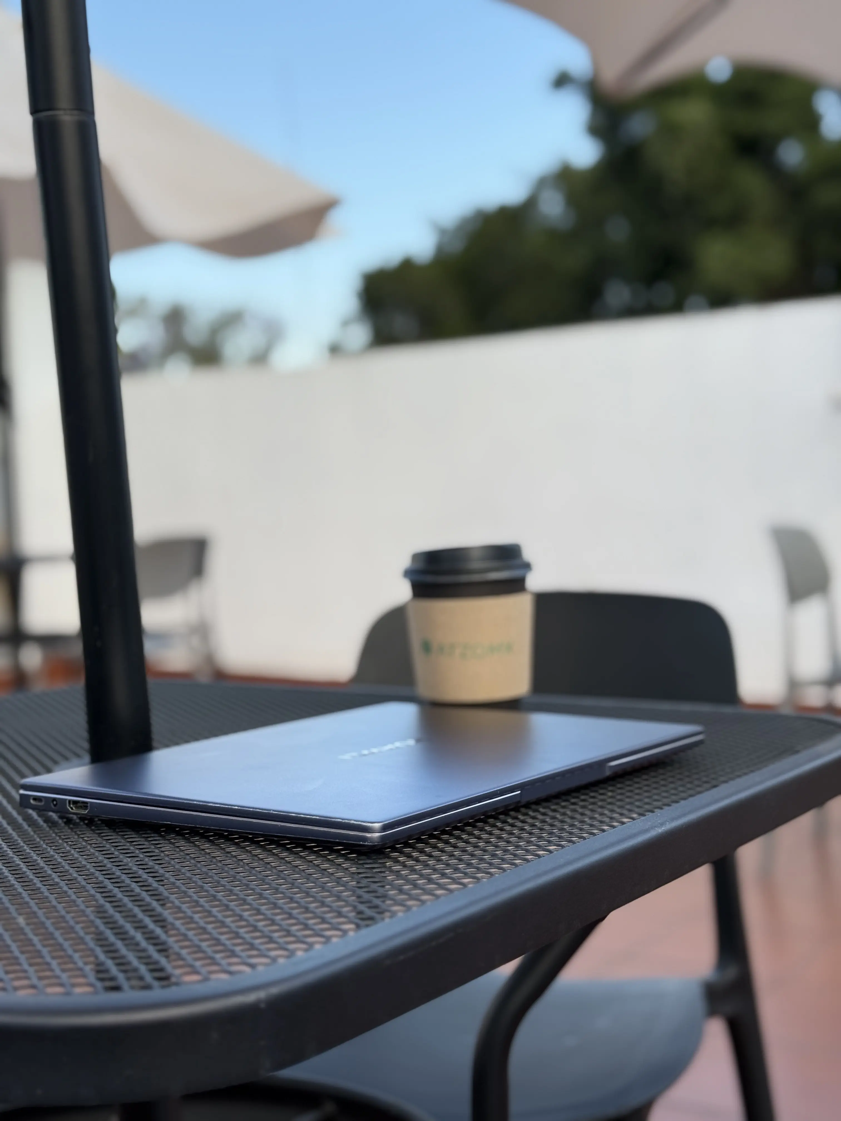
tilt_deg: -1.6
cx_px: 420
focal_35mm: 48
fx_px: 1555
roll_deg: +2.1
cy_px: 560
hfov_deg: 30.3
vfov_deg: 39.7
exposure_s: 1/636
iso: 64
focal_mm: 6.76
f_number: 1.78
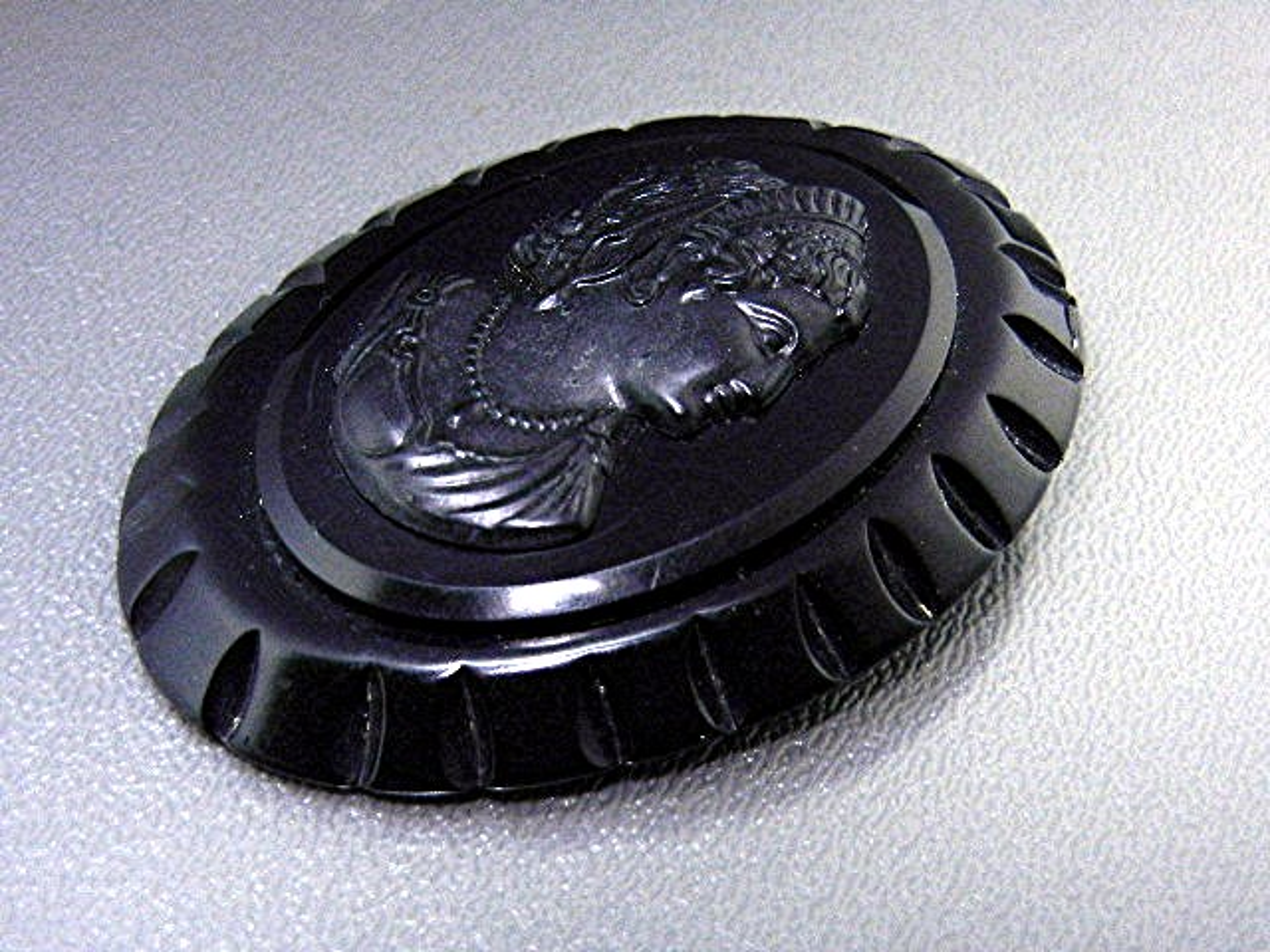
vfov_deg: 28.0
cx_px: 635
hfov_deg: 36.8
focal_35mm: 52
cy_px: 476
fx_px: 1908
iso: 800
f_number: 7.8
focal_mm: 9.3
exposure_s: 1/30
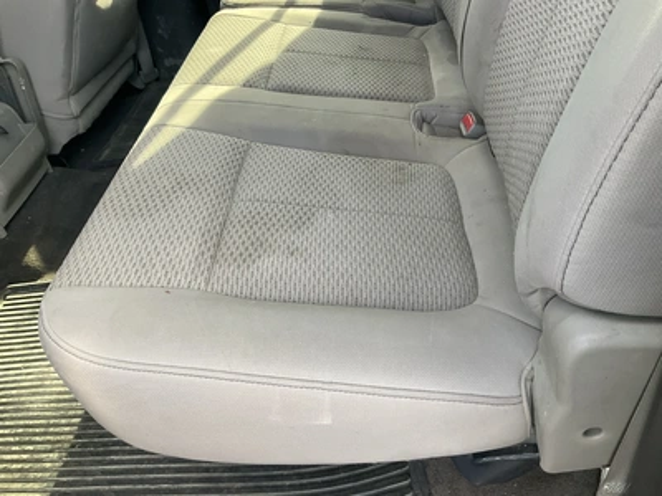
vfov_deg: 48.2
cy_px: 248
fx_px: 555
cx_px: 331
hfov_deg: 61.7
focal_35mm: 29
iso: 64
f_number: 1.8
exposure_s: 1/122
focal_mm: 3
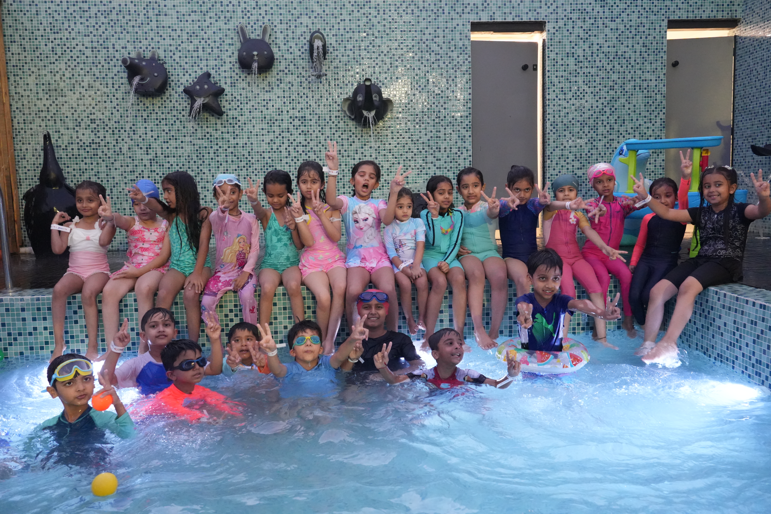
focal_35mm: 30
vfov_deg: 43.6
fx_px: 642
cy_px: 257
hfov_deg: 61.9
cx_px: 386
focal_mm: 30
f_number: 6.3
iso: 12800
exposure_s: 1/125
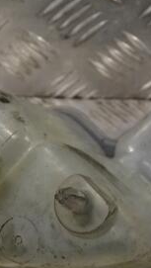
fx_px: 1086
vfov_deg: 14.0
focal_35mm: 153
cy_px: 159
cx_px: 56
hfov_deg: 8.0
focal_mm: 44
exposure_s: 1/320
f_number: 9
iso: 3200
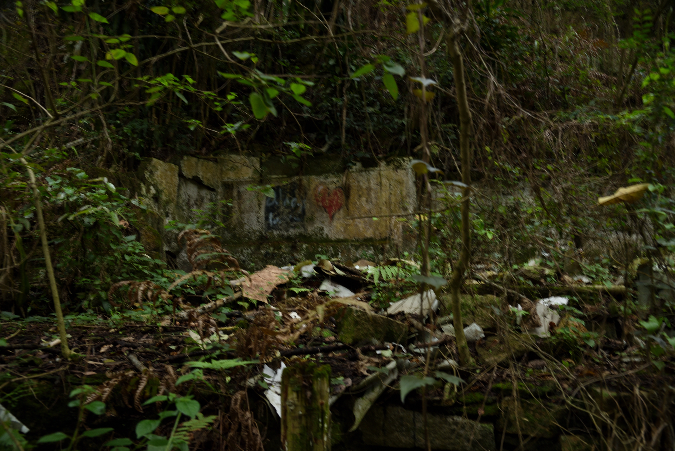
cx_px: 338
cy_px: 226
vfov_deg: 48.0
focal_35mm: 27
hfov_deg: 67.4
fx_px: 506
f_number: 5.6
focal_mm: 27
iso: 400
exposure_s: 1/15
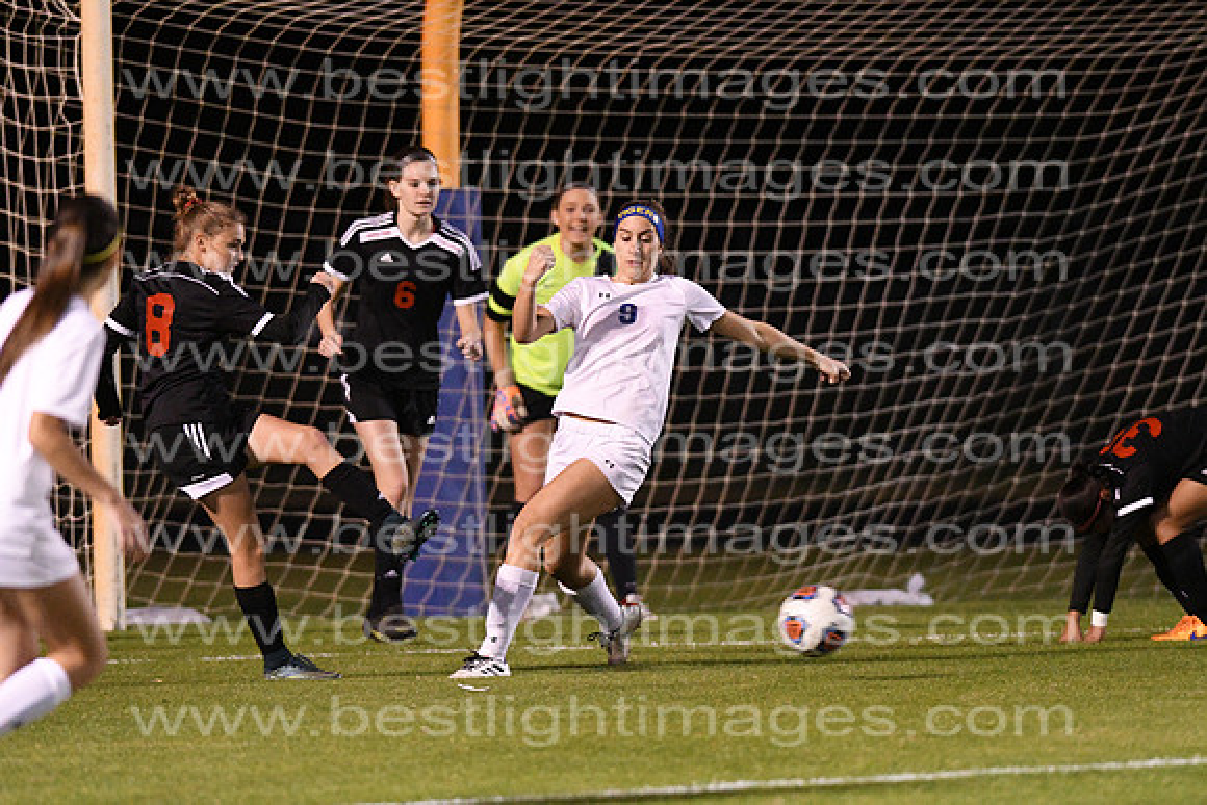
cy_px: 402
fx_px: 15090
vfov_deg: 3.1
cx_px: 604
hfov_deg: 4.6
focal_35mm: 450
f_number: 3.2
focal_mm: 300
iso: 10000
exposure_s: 1/640
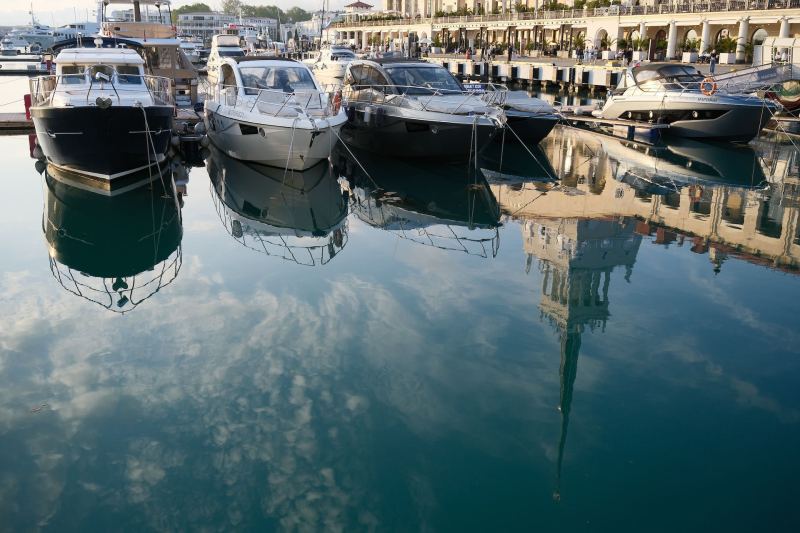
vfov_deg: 37.8
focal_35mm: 35
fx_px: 778
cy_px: 266
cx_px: 400
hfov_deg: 54.4
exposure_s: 1/340
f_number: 5
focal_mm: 23
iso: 320
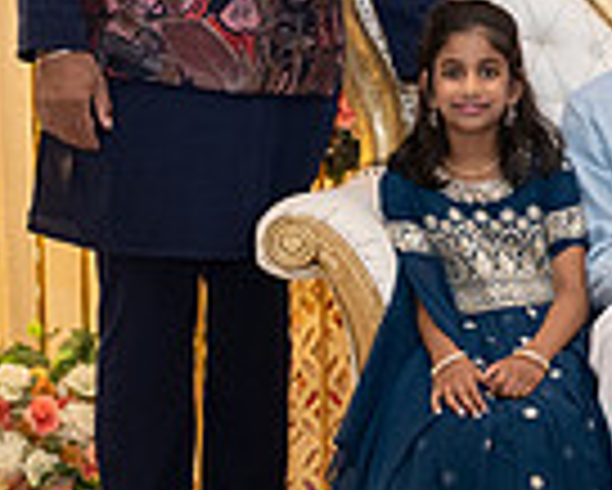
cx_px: 927
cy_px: 258
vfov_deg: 12.1
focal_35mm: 128
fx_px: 2320
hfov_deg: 14.0
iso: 1600
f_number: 4.5
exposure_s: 1/160
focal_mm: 32
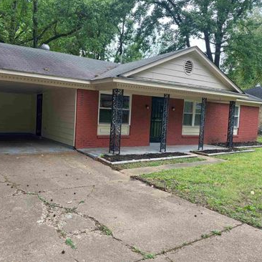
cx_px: 102
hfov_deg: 55.1
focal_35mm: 29
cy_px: 131
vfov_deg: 55.6
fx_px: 248
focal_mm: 6.76
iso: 80
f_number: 1.78
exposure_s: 1/428
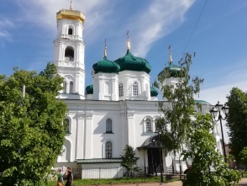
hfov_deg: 58.3
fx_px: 221
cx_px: 118
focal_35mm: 31
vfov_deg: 45.5
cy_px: 91
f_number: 2.2
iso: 50
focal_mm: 3.46
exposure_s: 1/1642
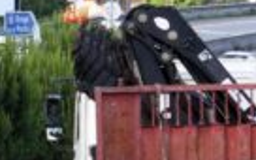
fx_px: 4640
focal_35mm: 665
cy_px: -80
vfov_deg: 2.0
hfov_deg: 3.1
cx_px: -226
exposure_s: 1/320
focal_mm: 103
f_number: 6.3
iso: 400
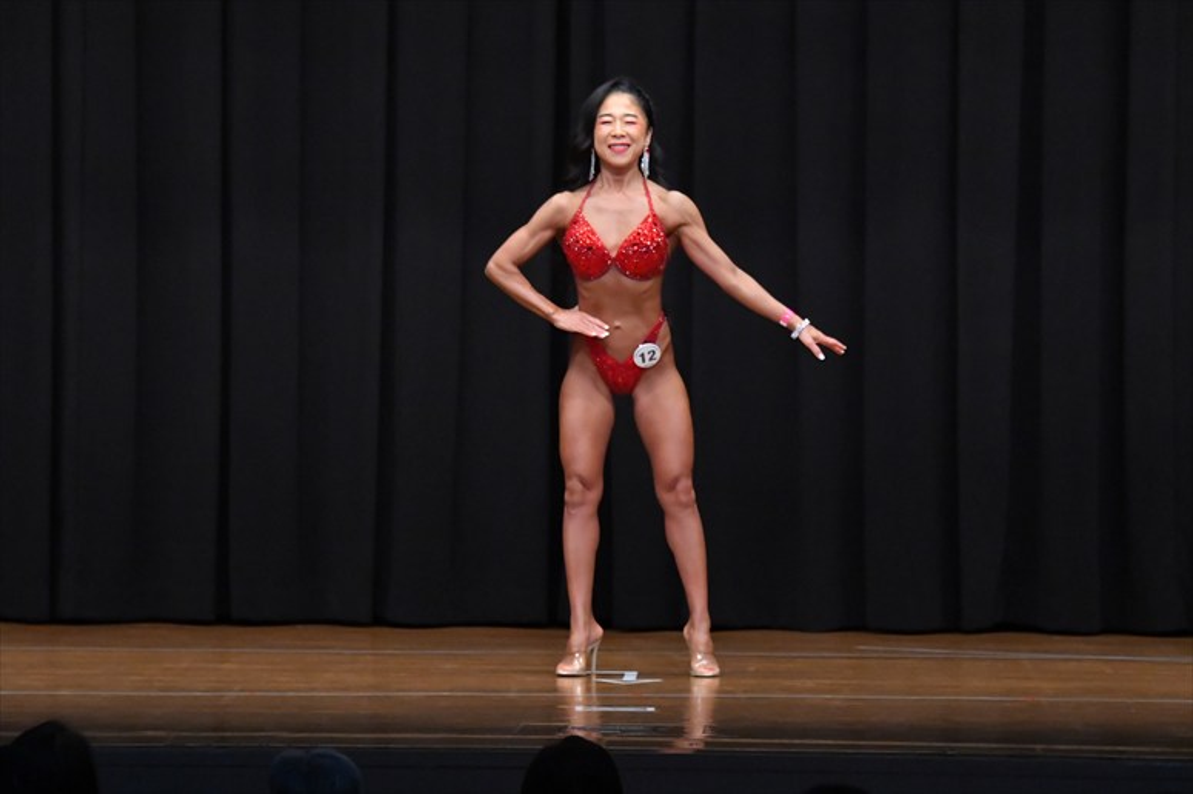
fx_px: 7453
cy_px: 397
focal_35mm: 225
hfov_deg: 9.2
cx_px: 596
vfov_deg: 6.1
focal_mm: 150
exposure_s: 1/400
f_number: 5.6
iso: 6400
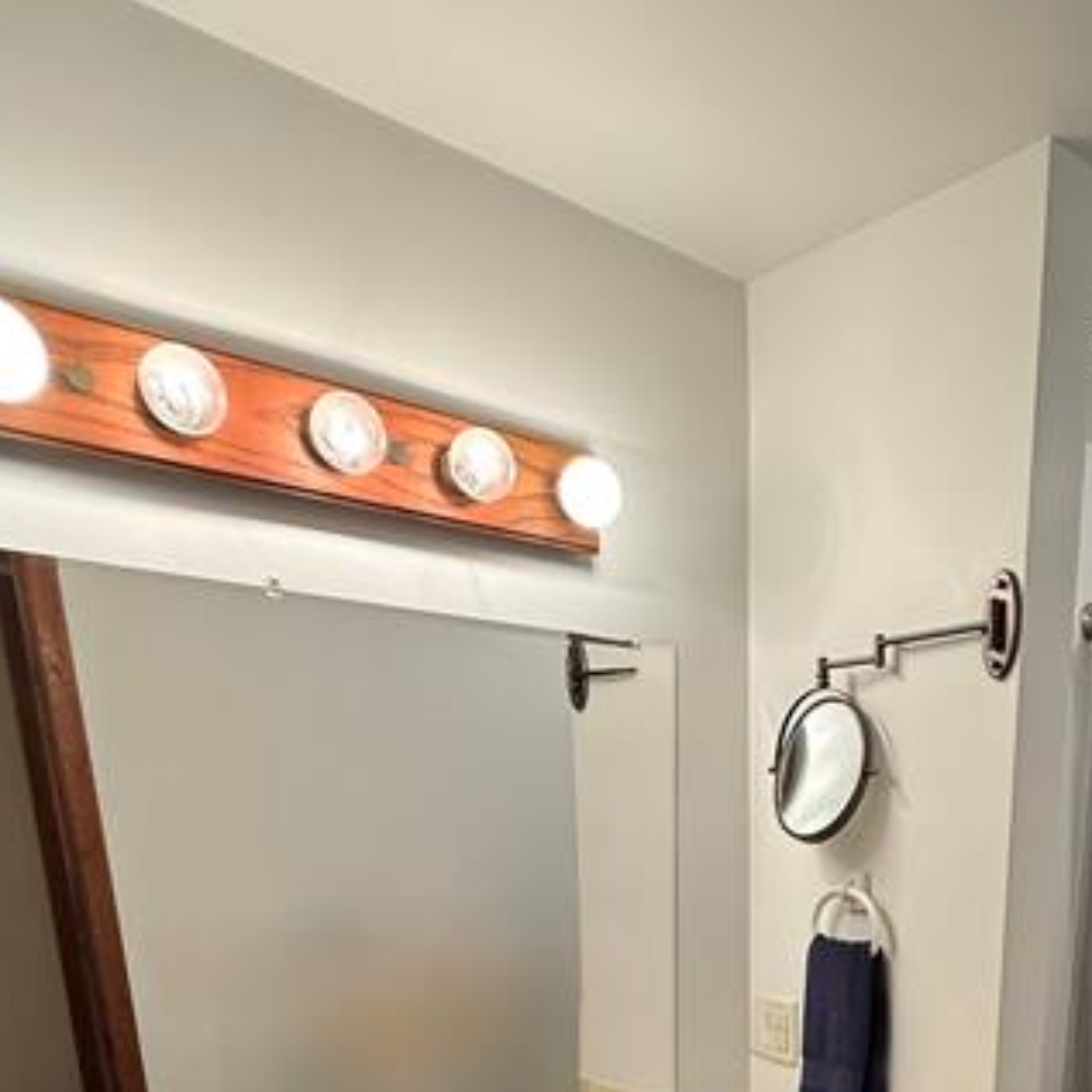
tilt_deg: -15.9
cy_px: 1126
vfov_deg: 44.6
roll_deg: -2.5
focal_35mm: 30
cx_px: 837
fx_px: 1071
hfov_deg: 51.4
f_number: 2.2
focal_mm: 2.22
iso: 160
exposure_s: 1/120
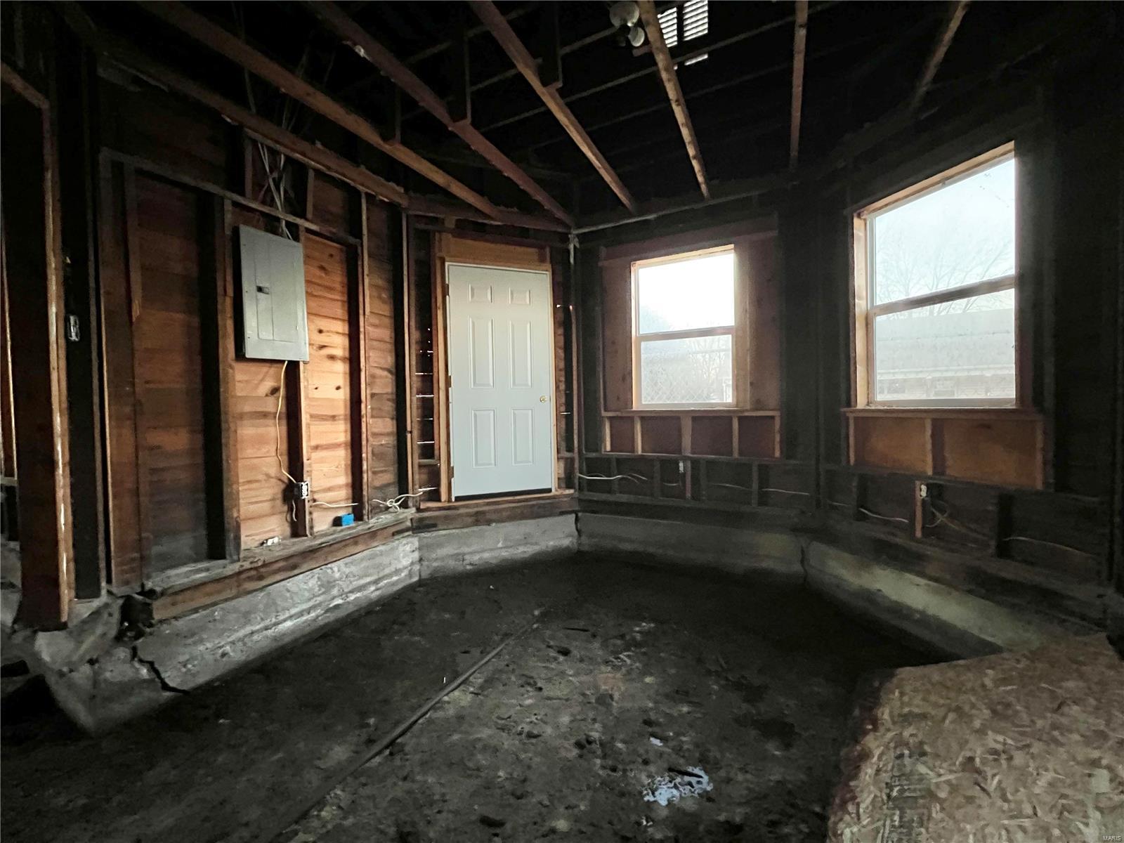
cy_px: 422
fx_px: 422
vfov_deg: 89.9
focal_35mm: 13
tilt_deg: -2.9
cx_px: 562
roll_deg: +0.7
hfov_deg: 106.2
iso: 1000
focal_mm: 1.57
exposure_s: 1/41
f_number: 1.8
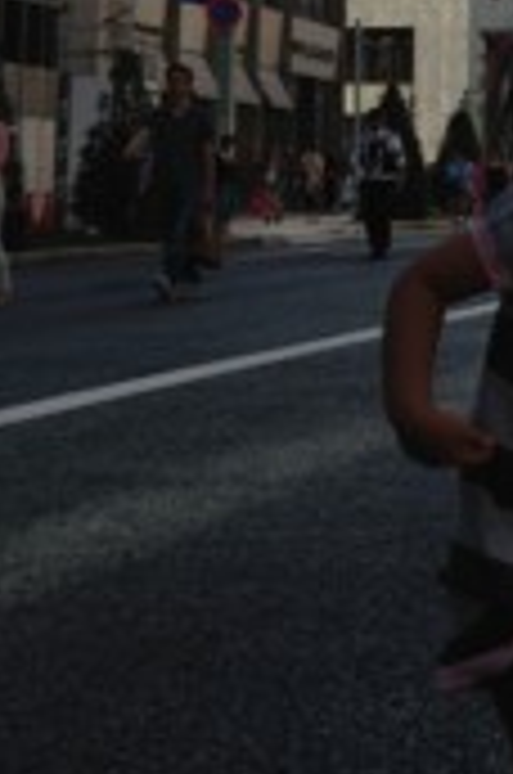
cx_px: 756
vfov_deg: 21.9
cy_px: 22
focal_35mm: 90
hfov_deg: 14.2
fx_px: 1931
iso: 50
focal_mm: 4.13
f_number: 2.4
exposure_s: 1/1391
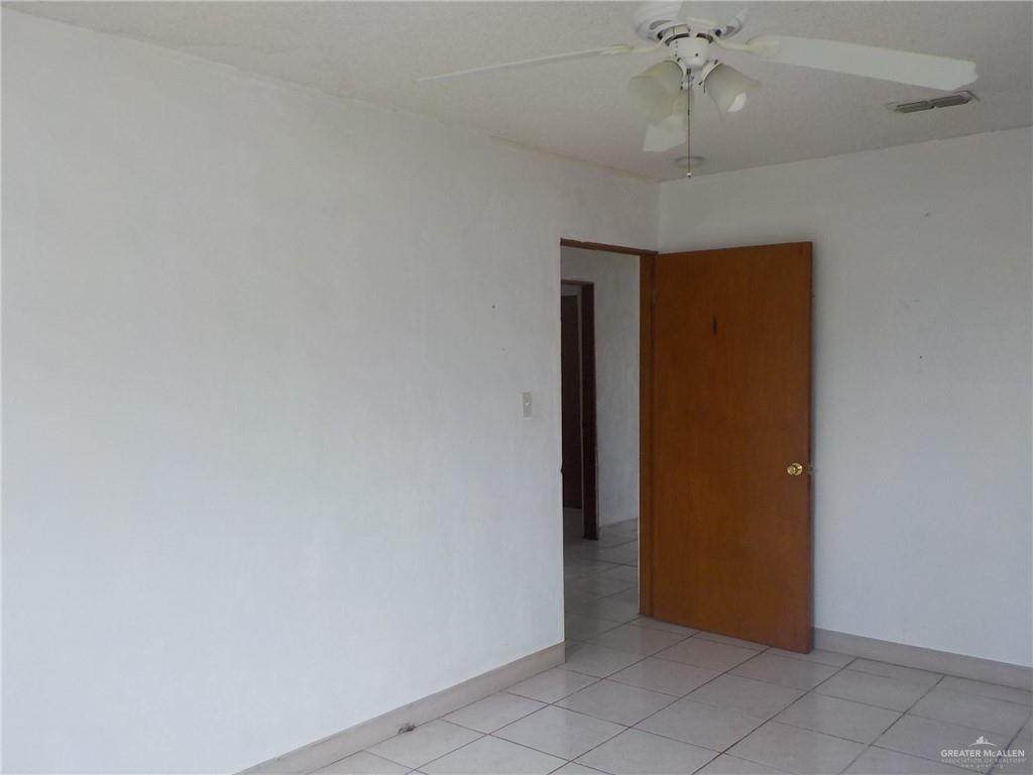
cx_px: 516
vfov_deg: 46.8
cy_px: 388
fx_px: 895
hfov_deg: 60.0
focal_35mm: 30
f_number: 3.3
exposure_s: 1/40
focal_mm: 4.1
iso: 125
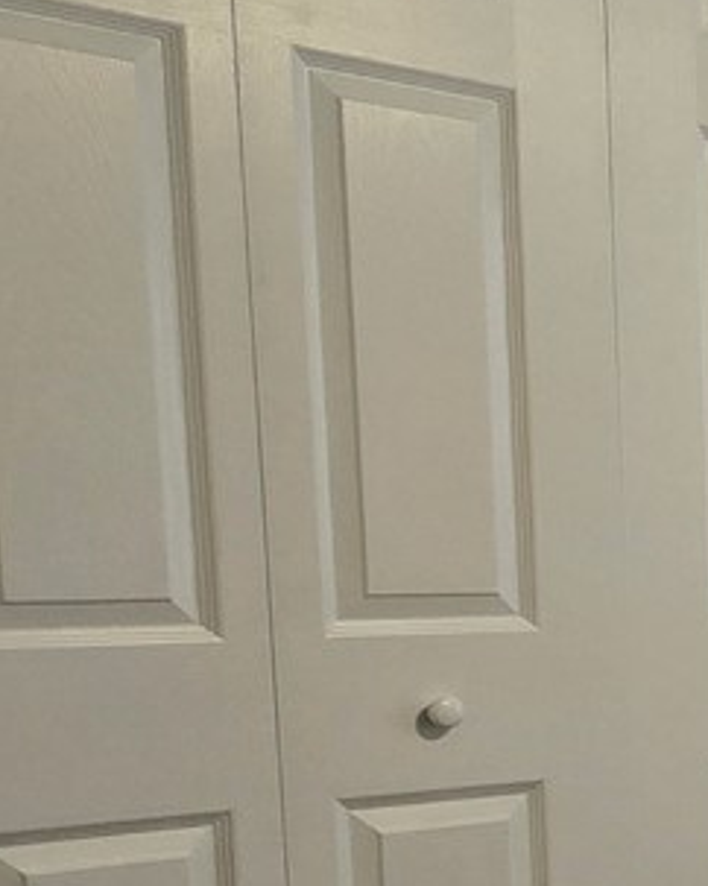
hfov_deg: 15.1
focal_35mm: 67
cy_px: 775
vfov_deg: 27.4
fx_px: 1757
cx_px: 1632
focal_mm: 2.2
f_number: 2.2
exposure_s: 1/60
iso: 100
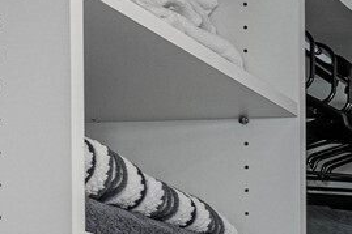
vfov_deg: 10.5
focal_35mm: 120
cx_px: 898
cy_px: 460
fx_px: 1173
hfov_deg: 12.5
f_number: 10
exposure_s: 1/250
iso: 200
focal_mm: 19
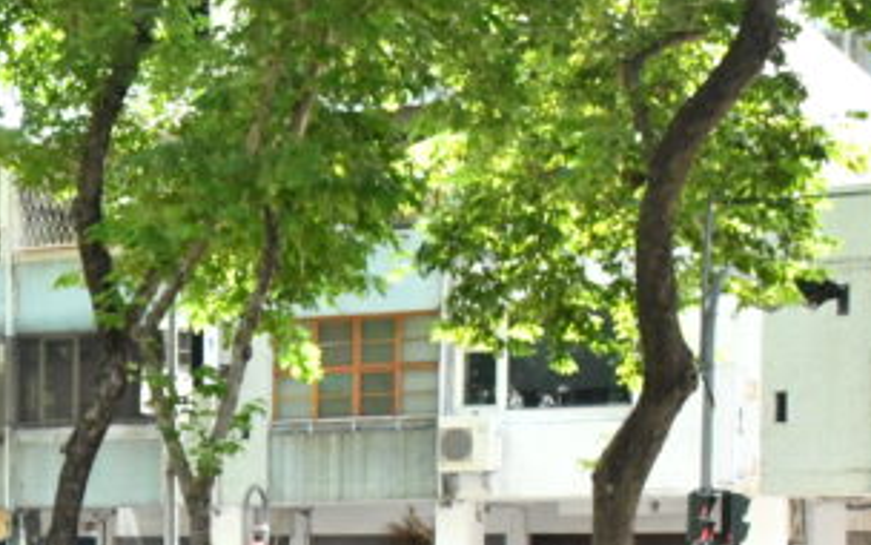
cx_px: -324
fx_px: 2445
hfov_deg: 18.5
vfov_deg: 12.5
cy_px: 607
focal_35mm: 103
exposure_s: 1/320
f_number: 9
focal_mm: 20
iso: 2000
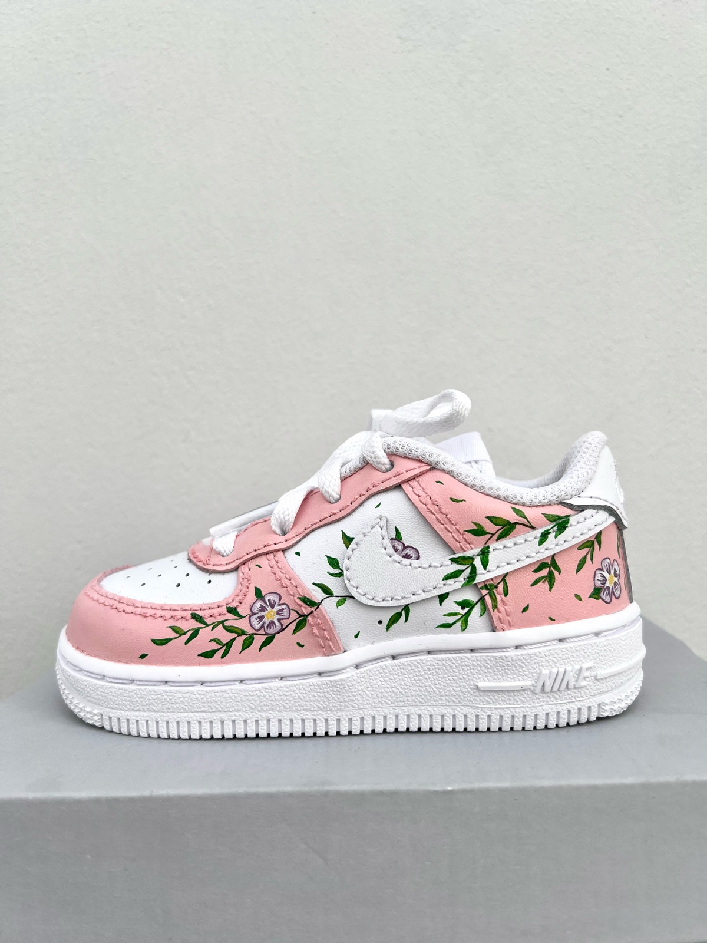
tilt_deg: -3.5
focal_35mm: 26
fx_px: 708
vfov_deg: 67.3
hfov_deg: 53.1
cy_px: 472
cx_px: 354
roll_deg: +1.2
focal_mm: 5.7
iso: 50
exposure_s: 1/1808
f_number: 1.5
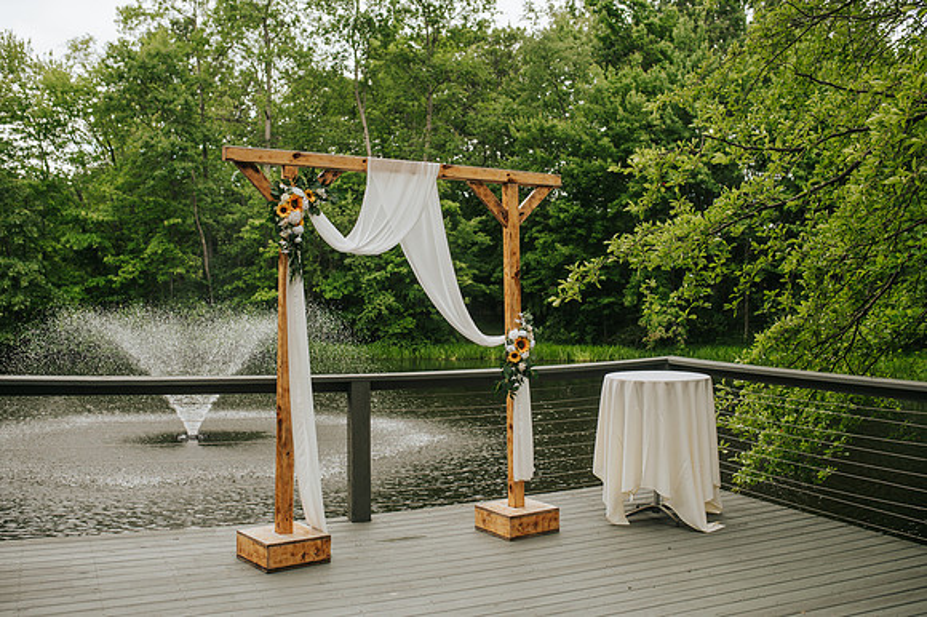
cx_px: 464
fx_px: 920
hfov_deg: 53.5
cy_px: 308
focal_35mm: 36
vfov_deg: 37.1
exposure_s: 1/1600
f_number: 2.8
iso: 400
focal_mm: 35
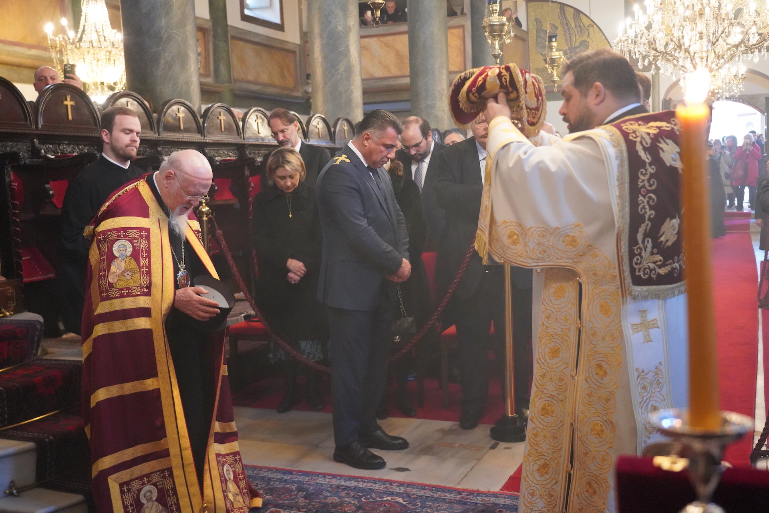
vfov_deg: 35.1
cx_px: 384
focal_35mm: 38
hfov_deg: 50.7
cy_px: 256
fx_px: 812
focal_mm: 38
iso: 12800
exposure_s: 1/160
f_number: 4
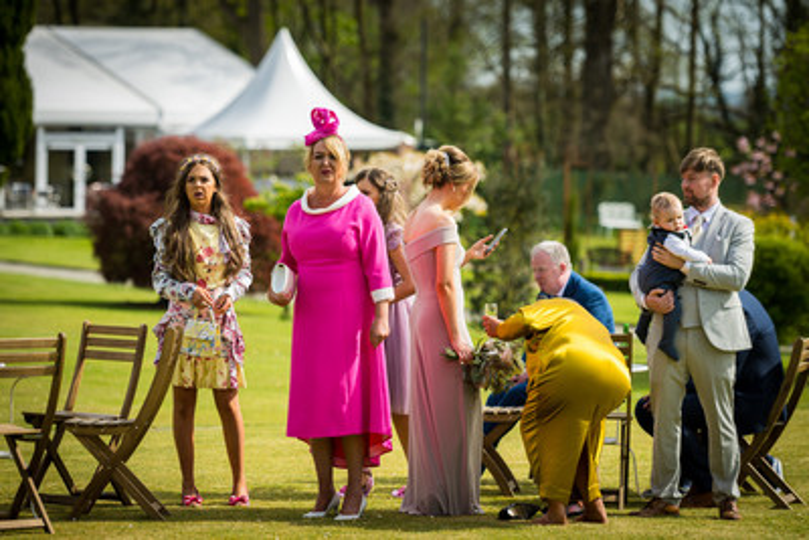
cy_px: 293
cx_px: 370
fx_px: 3291
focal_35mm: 146
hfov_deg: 14.0
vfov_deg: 9.4
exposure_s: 1/800
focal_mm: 135
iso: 100
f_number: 2.8
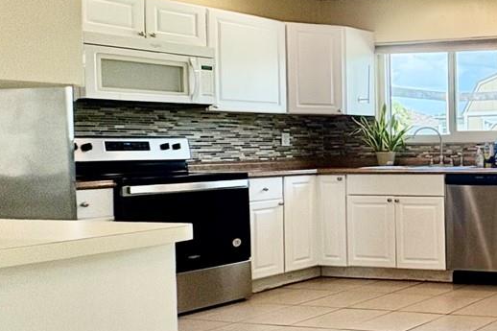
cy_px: 154
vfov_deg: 29.8
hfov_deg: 28.4
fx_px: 621
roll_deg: +1.6
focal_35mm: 45
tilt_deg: -1.2
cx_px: 746
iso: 64
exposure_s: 1/209
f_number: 2.2
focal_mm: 2.22
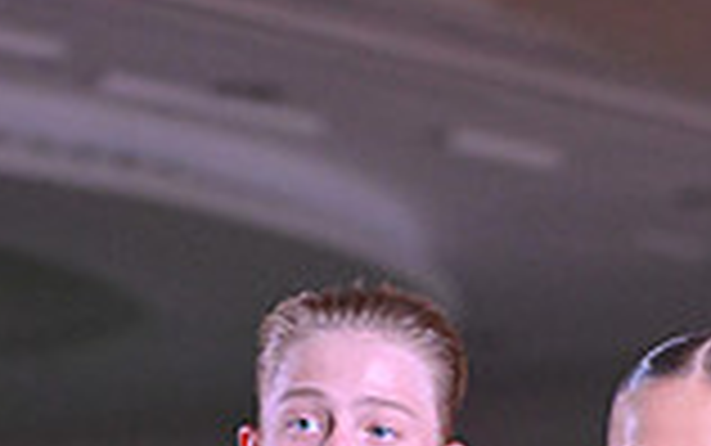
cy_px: 1248
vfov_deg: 3.2
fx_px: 7970
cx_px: 619
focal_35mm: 411
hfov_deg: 5.1
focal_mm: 110
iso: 5000
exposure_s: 1/400
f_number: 5
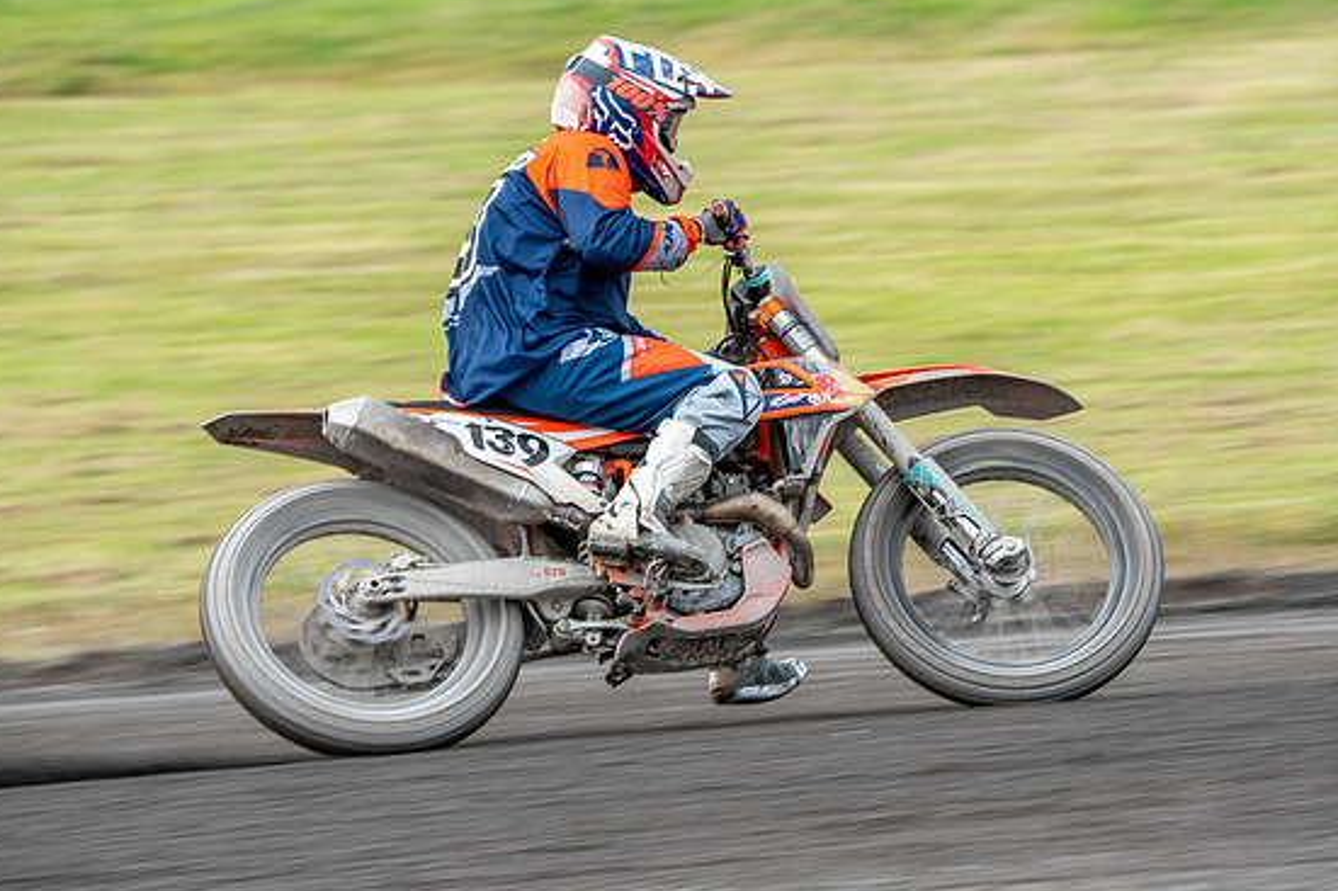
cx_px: 712
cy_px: 464
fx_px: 14341
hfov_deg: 5.3
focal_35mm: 386
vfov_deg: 3.6
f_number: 8
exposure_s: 1/250
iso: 320
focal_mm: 310
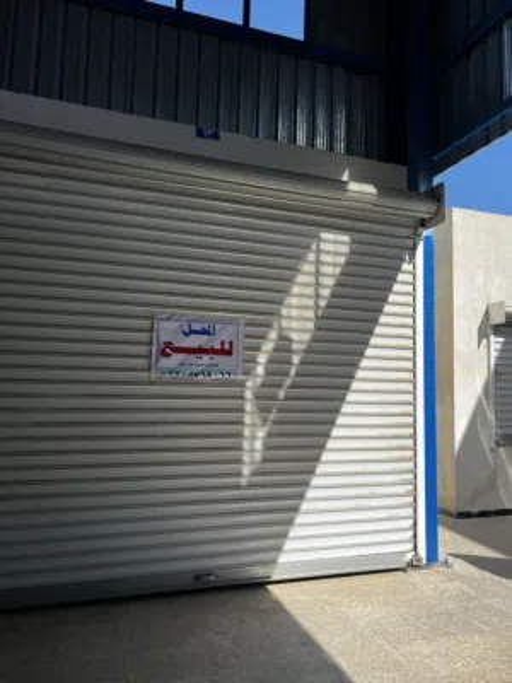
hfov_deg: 53.1
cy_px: 342
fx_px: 513
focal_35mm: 26
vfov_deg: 67.3
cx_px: 256
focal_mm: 5.7
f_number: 1.5
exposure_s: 1/3165
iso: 50
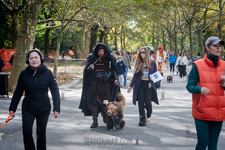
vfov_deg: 17.1
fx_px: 500
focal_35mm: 80
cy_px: 75
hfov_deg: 25.4
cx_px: 112
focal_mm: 80
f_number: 4
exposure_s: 1/1600
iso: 1000
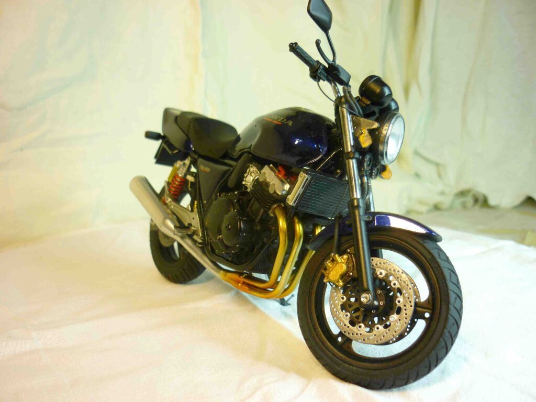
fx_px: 511
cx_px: 268
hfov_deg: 55.4
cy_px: 201
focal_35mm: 33
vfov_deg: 42.9
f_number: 2.8
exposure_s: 1/40
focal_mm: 5.5
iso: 80
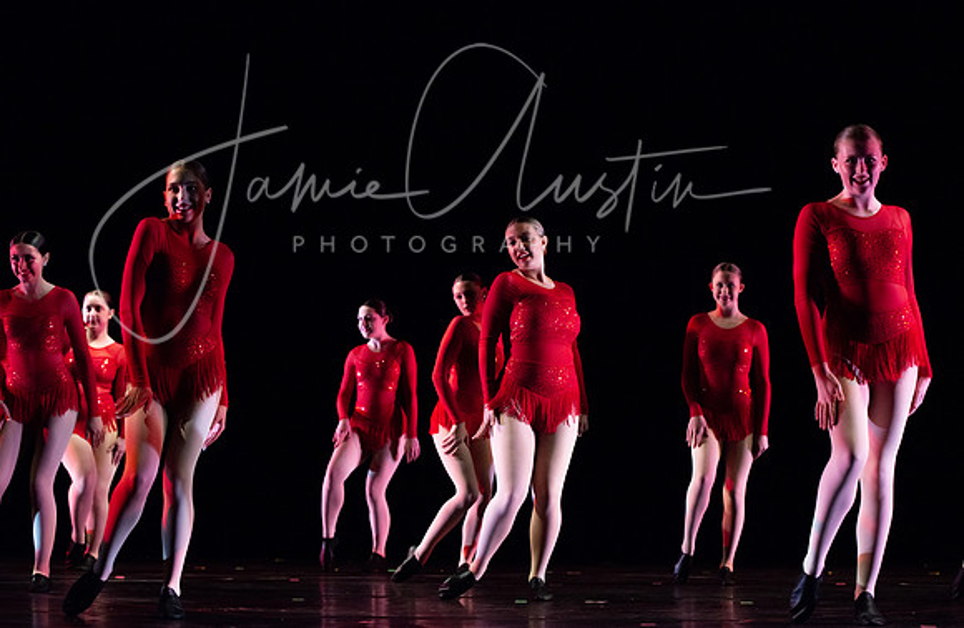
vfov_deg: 18.6
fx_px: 1919
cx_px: 475
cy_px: 313
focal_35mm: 72
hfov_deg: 28.2
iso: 2500
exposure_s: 1/1000
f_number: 3.5
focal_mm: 70
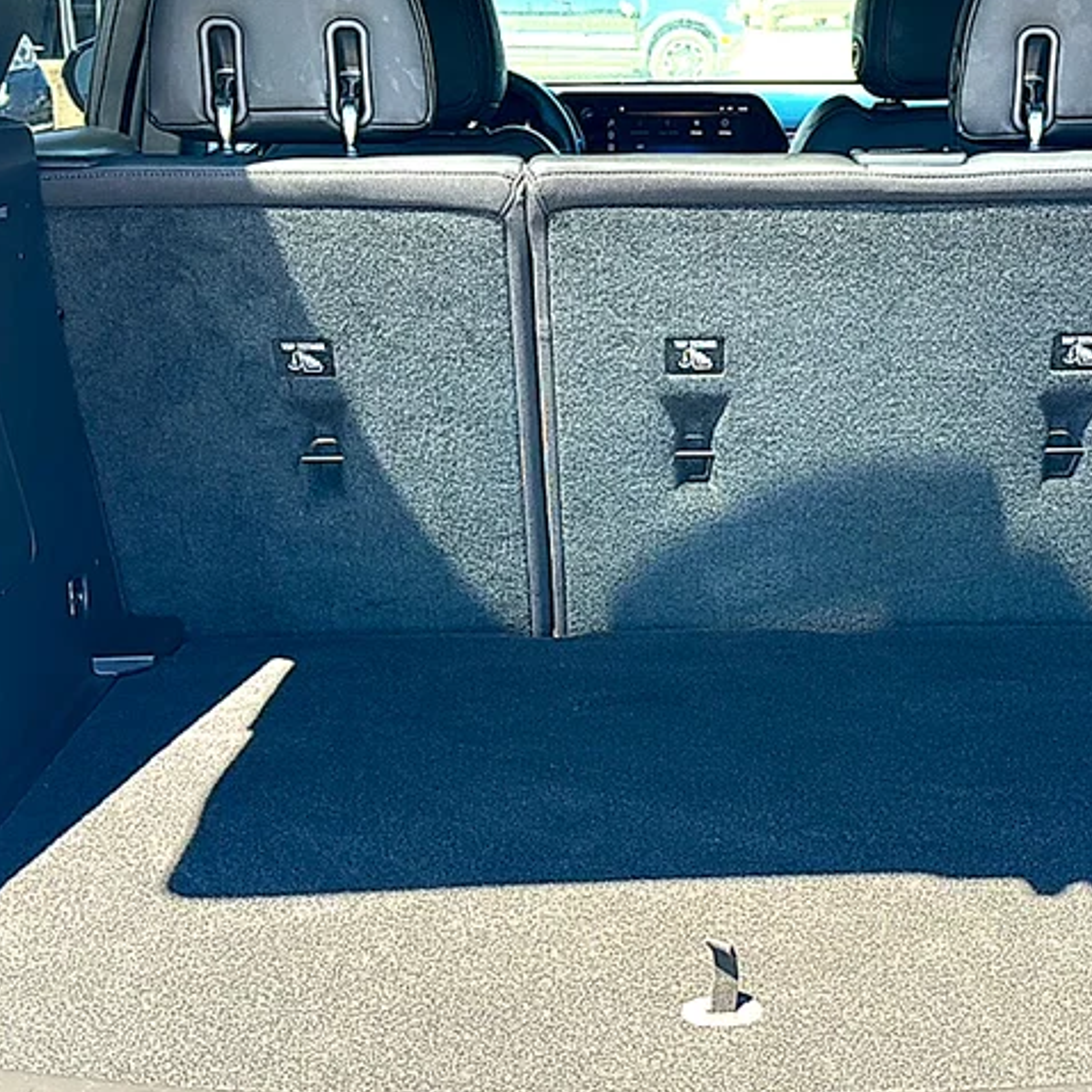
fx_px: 1570
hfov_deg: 38.0
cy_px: 506
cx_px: 708
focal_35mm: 44
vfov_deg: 38.3
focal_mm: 6.86
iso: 125
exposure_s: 1/291
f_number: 1.78
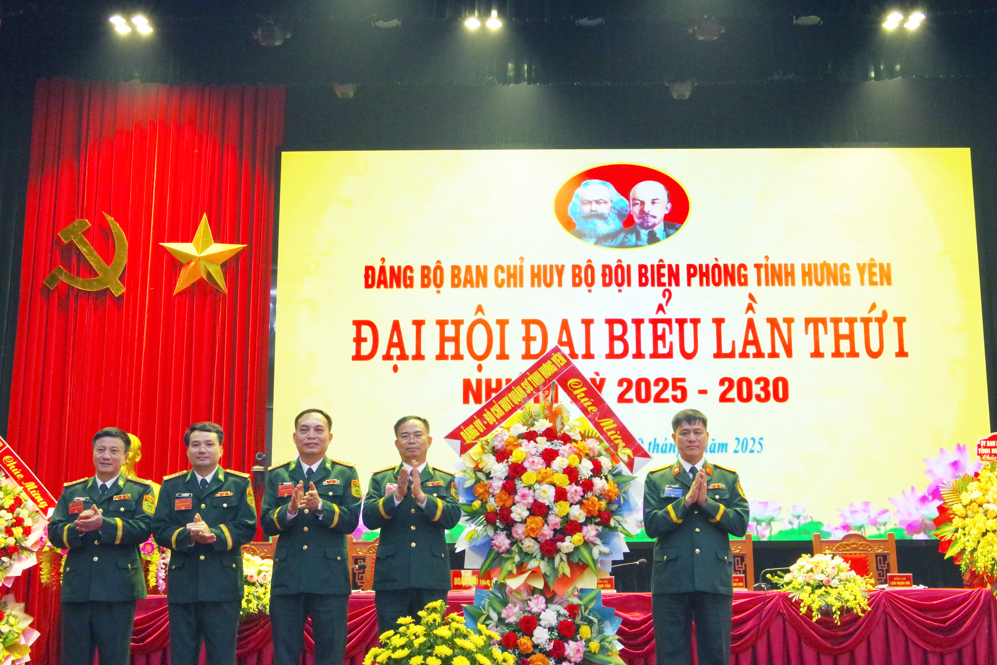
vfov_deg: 26.0
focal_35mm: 52
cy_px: 329
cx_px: 566
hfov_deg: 38.1
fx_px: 1440
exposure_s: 1/125
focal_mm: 28
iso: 1600
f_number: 8
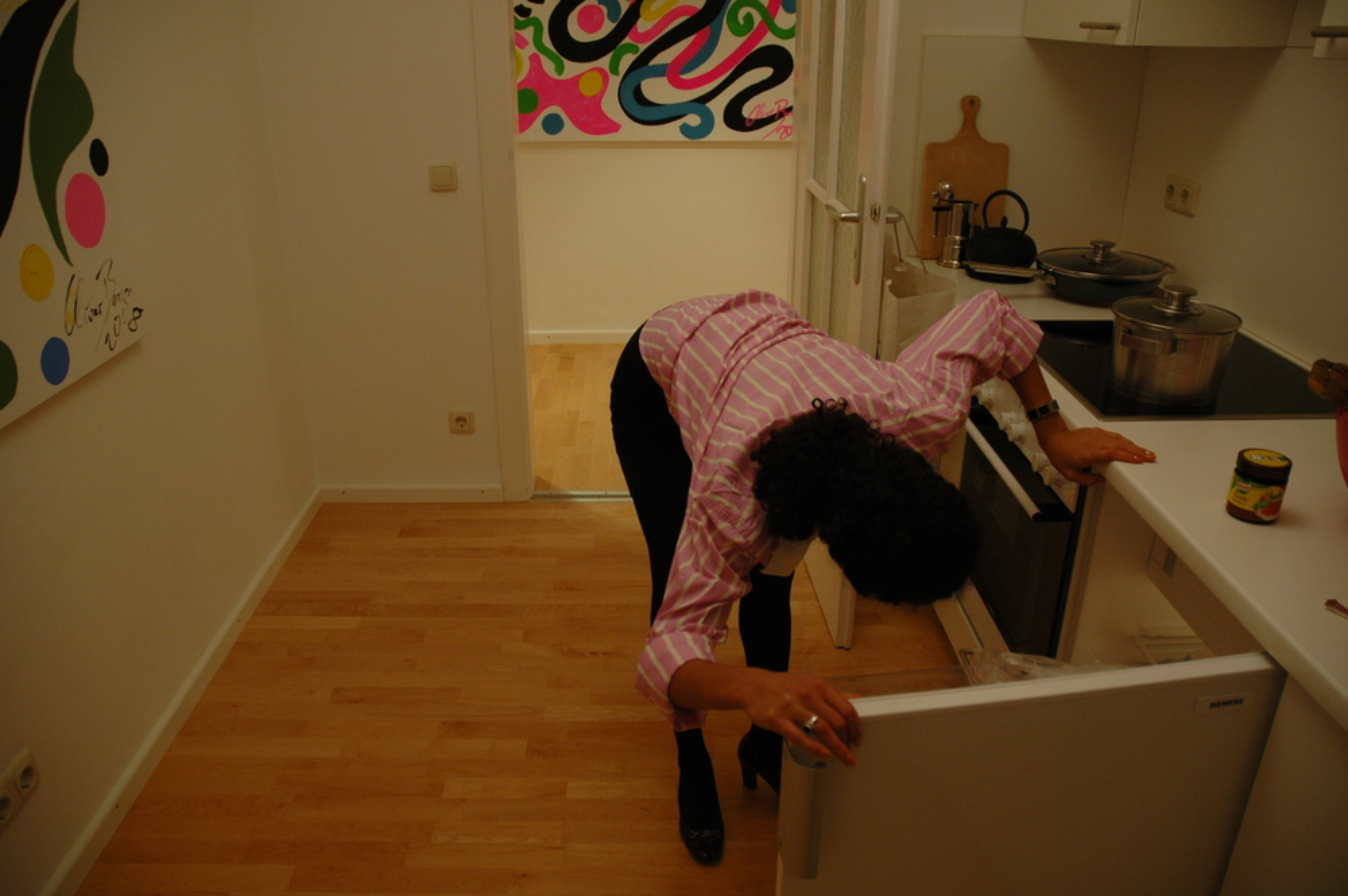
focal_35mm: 27
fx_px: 1010
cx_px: 674
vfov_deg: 47.9
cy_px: 448
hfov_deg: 67.4
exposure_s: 1/30
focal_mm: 18
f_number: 3.5
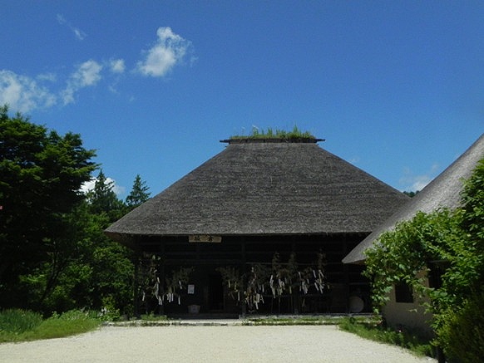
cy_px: 182
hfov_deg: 50.1
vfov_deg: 38.7
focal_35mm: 37
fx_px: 518
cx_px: 242
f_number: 8
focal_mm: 6.6
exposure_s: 1/2000
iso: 400
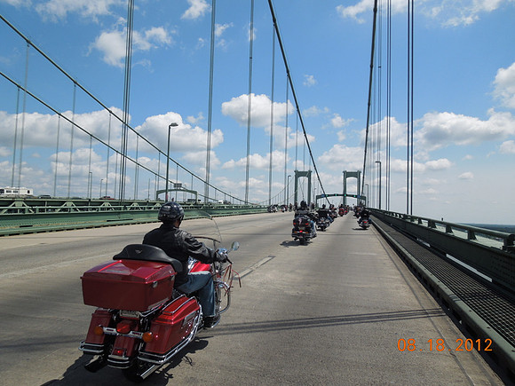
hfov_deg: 69.4
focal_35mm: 25
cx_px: 258
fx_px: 372
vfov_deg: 54.9
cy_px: 193
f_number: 6.6
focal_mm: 4.5
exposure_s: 1/500
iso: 100
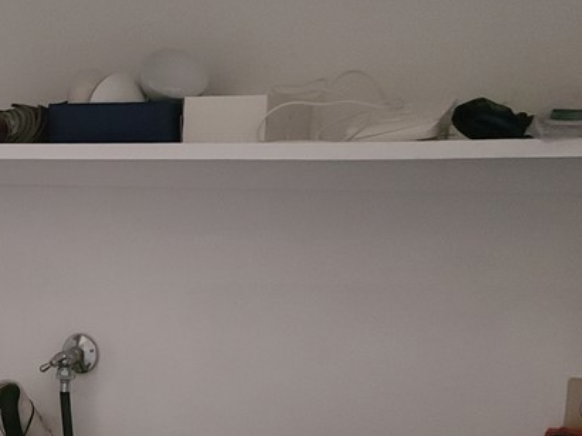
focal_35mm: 70
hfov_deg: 26.8
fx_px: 1176
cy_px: 496
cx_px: 54
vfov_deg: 19.9
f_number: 2
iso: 800
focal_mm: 5.9
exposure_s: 1/15
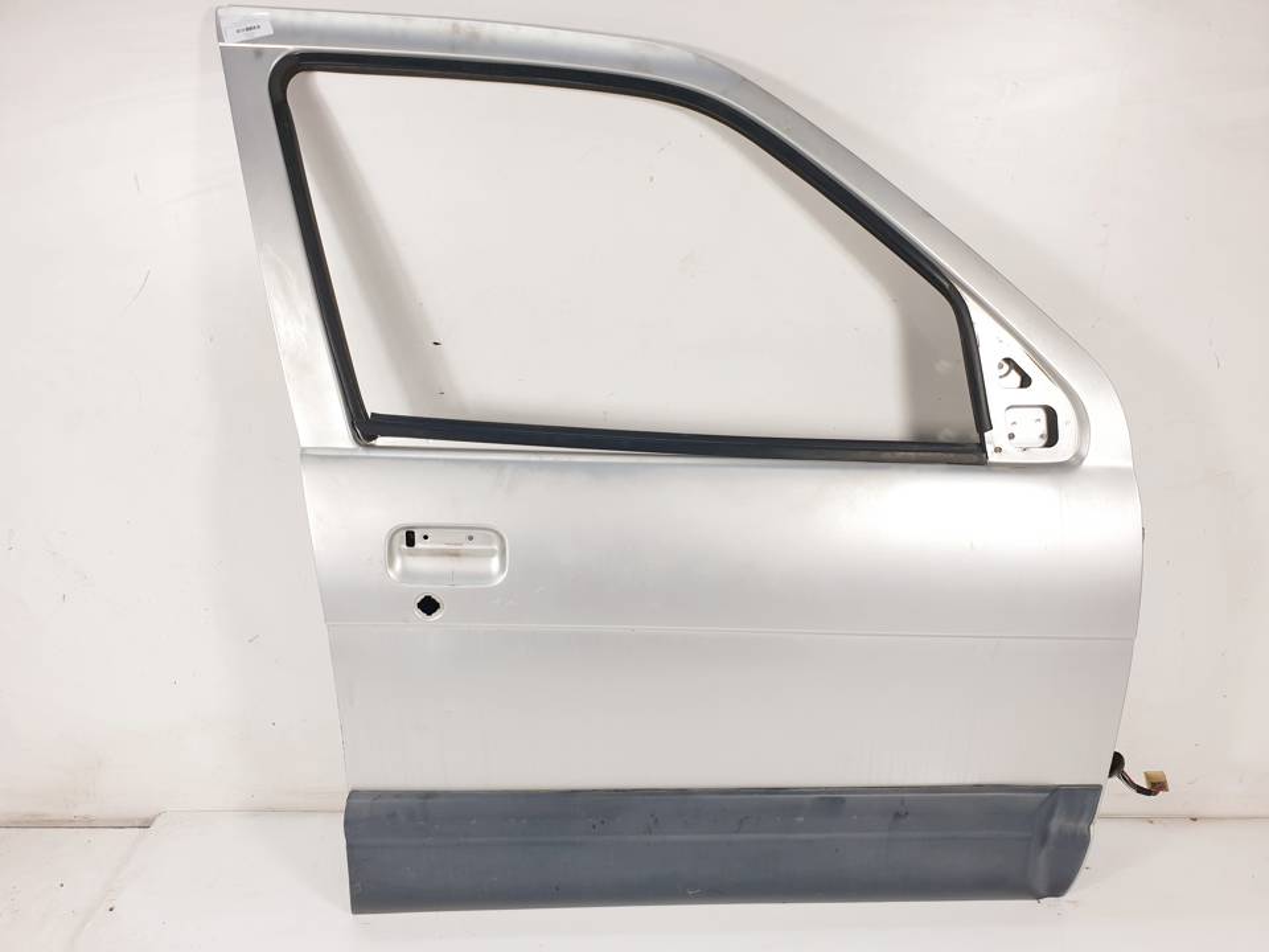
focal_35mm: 26
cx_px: 634
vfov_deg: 53.1
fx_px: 953
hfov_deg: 67.3
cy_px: 476
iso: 50
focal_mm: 4.3
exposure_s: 1/100
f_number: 2.4
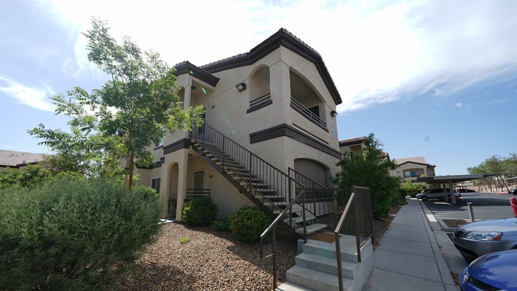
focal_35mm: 13
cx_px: 255
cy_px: 160
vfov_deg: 78.2
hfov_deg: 110.8
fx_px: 178
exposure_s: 1/125
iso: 50
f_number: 7.1
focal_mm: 12
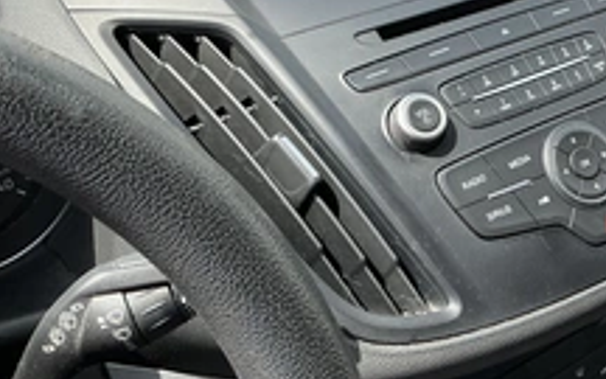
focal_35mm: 55
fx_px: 908
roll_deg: -0.1
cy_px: 53
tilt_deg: -26.9
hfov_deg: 35.7
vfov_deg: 23.1
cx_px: 483
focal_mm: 3
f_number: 1.8
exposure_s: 1/331
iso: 25
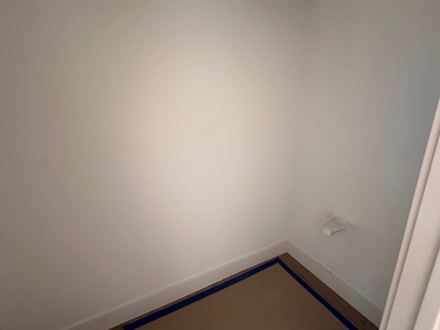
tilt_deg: -11.8
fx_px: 178
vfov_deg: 85.7
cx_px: 220
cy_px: 165
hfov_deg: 102.1
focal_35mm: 14
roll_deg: -2.3
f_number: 2.2
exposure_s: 1/78
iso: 320
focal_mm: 2.22
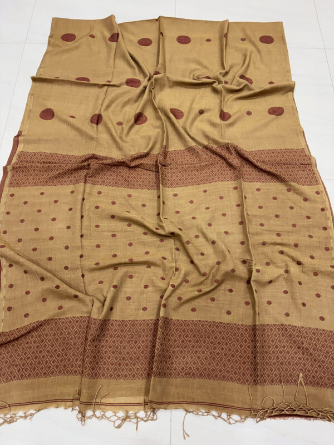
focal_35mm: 26
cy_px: 222
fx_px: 334
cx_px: 167
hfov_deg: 53.1
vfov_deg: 67.3
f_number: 1.6
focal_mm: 5.96
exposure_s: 1/100
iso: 100
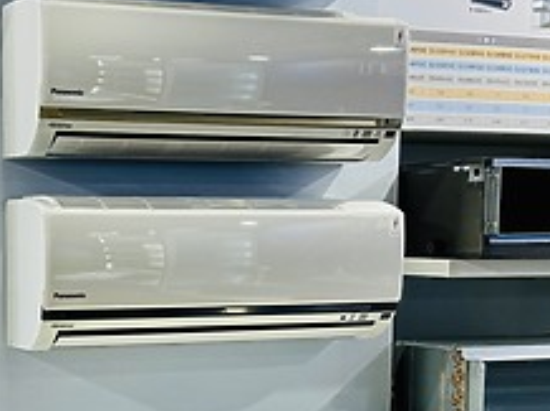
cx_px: 111
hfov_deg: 22.5
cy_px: 372
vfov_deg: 16.9
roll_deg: -0.7
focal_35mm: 86
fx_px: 1365
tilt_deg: -6.0
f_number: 1.78
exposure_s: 1/159
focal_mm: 6.86
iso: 80
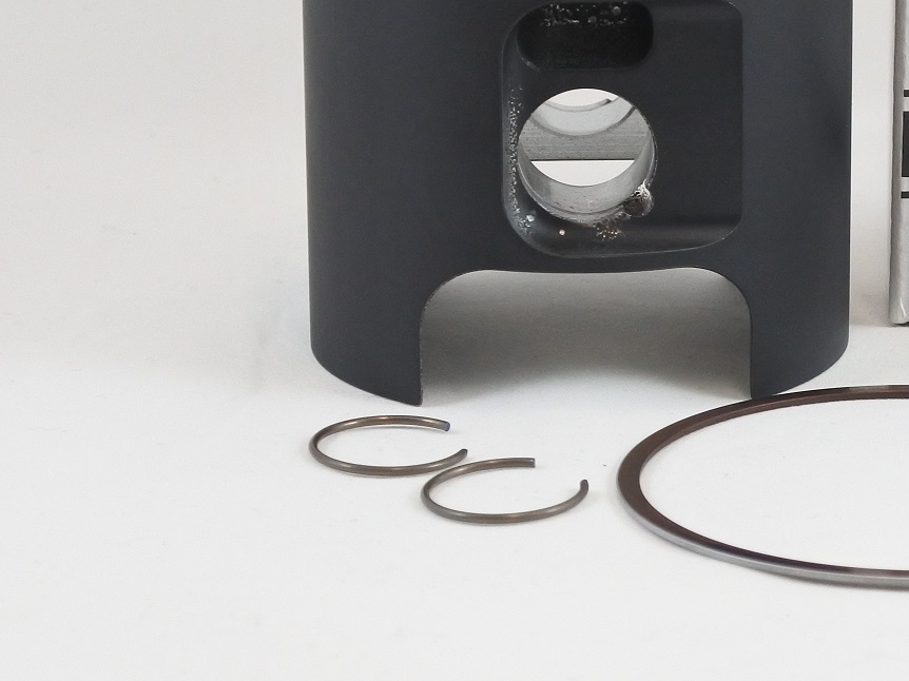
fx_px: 2494
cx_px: 939
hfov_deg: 19.9
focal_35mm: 95
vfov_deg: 15.4
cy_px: 118
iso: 500
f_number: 4.5
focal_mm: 17.6
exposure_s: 1/125
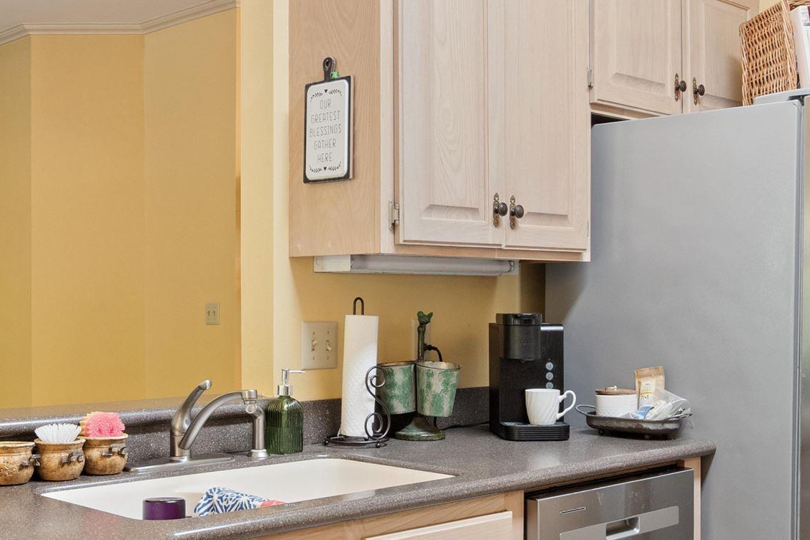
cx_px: 354
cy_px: 289
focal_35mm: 49
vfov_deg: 27.5
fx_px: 1102
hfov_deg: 40.3
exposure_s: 1/15
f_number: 5.6
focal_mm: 18
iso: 1600
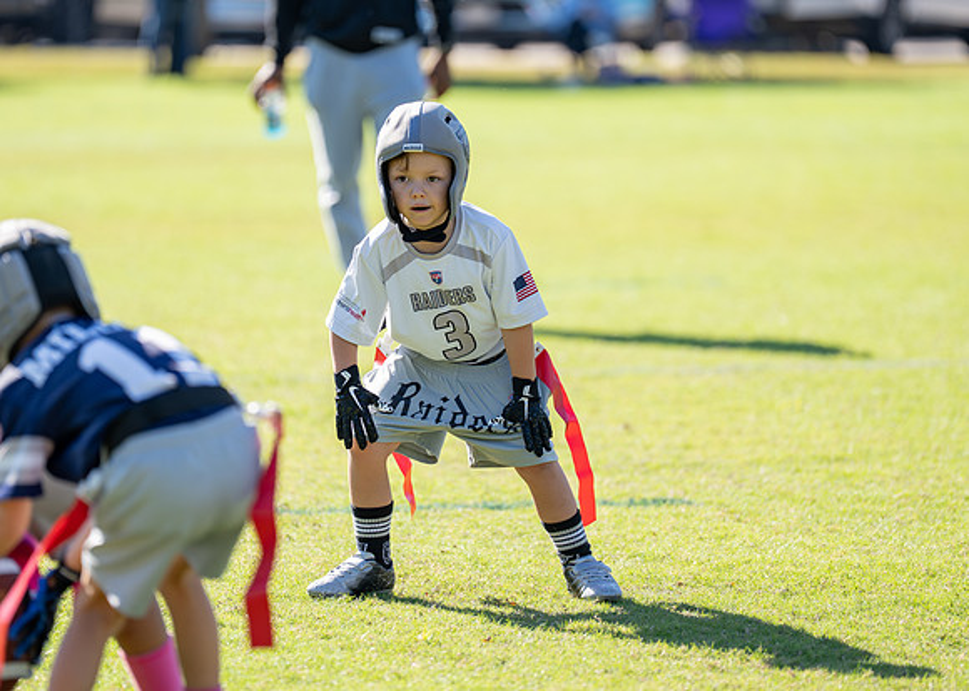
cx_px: 473
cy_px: 323
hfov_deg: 8.3
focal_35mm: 244
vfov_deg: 5.9
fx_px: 6708
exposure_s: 1/2000
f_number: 2.8
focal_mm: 200
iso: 250
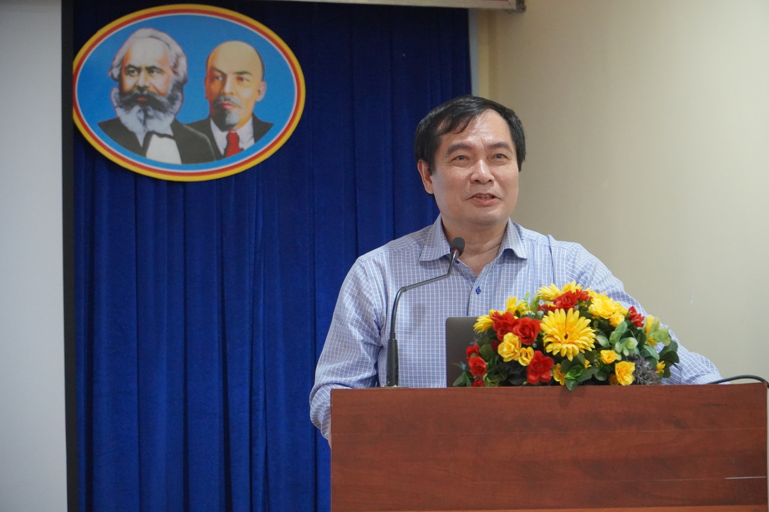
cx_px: 384
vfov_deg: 12.9
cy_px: 256
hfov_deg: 19.2
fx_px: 2275
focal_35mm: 106
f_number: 4
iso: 5000
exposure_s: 1/160
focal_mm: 71
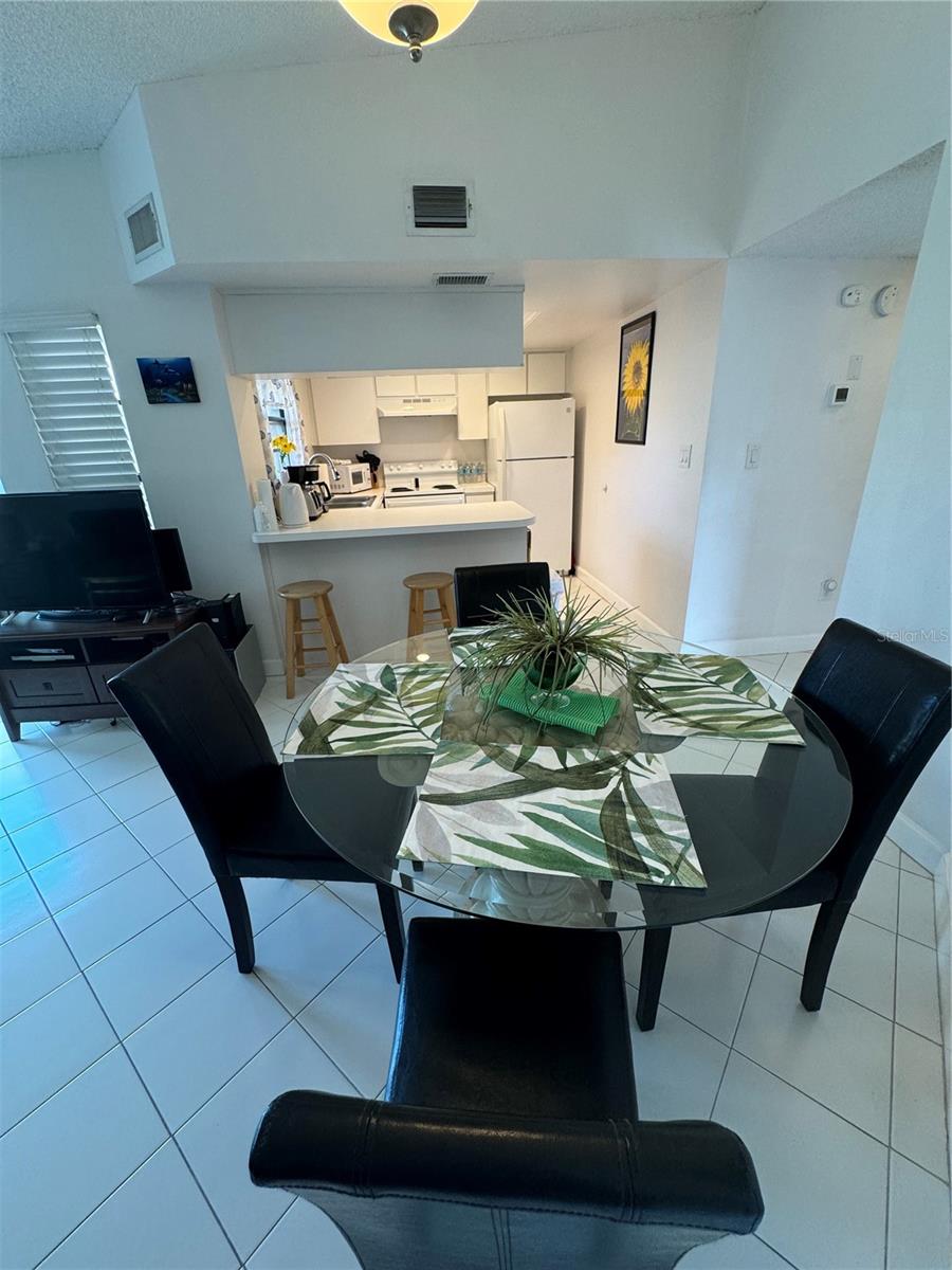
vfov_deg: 102.1
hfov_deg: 85.7
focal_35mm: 14
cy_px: 635
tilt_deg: -22.0
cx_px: 476
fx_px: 513
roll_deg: +3.3
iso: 160
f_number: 2.2
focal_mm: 2.22
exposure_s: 1/120
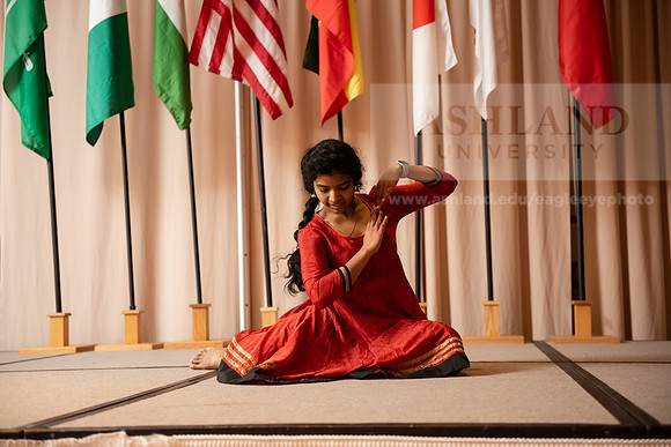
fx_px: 1025
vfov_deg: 24.6
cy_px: 224
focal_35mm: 55
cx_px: 336
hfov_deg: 36.2
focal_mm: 55
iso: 2500
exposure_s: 1/200
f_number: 3.2
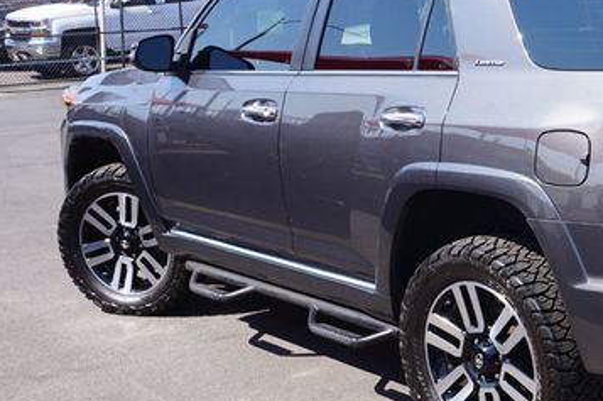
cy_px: 190
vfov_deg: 21.9
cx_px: 508
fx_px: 1035
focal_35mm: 62
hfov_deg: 31.4
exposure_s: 1/80
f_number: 9
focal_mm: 23
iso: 100
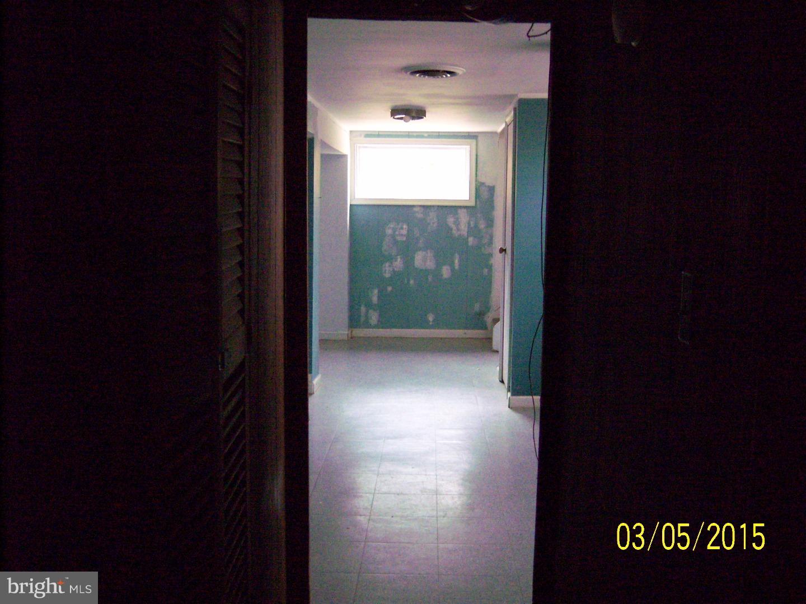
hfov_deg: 51.4
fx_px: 838
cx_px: 403
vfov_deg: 39.7
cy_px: 302
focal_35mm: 36
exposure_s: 1/60
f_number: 2.8
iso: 800
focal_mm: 7.5
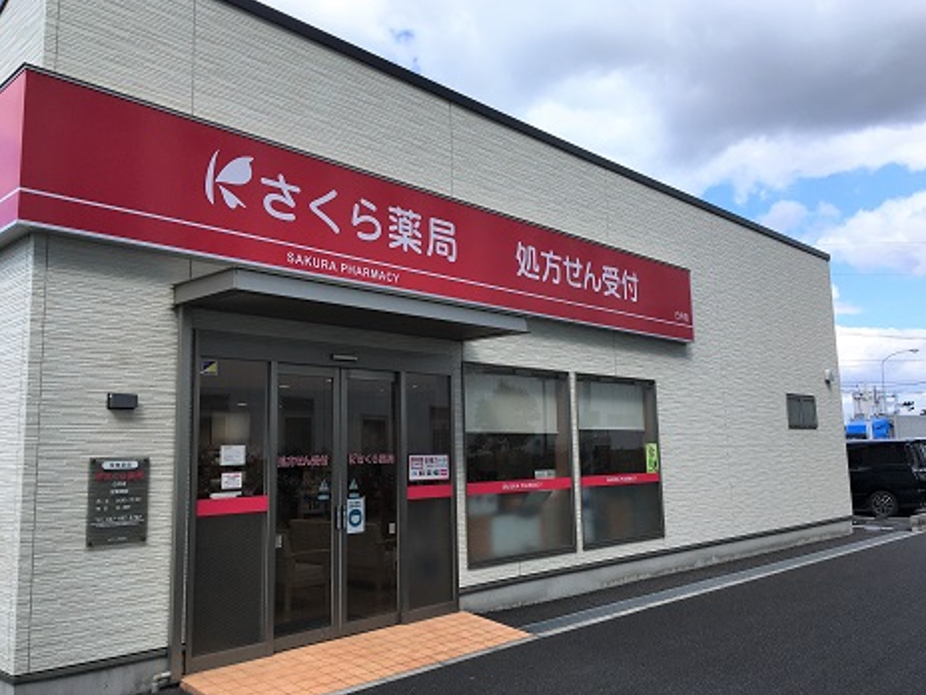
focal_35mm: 30
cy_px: 338
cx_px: 463
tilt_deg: +9.6
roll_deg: +1.0
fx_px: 803
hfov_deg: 60.0
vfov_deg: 46.8
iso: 25
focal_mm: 4.15
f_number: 2.2
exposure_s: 1/1099
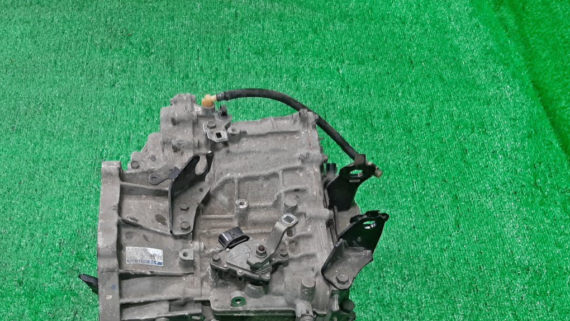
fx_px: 605
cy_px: 285
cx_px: 204
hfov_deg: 49.8
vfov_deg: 28.6
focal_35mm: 40
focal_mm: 3.93
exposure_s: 1/50
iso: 100
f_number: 1.7
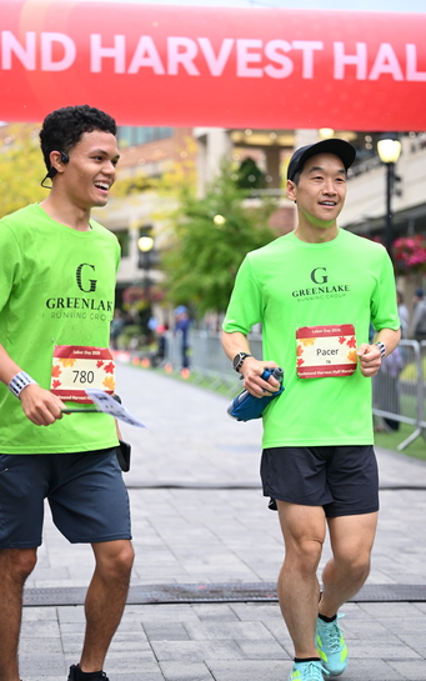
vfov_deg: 28.2
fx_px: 1355
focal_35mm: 73
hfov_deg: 17.9
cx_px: 209
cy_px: 342
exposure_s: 1/1250
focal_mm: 71
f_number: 2.8
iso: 1250
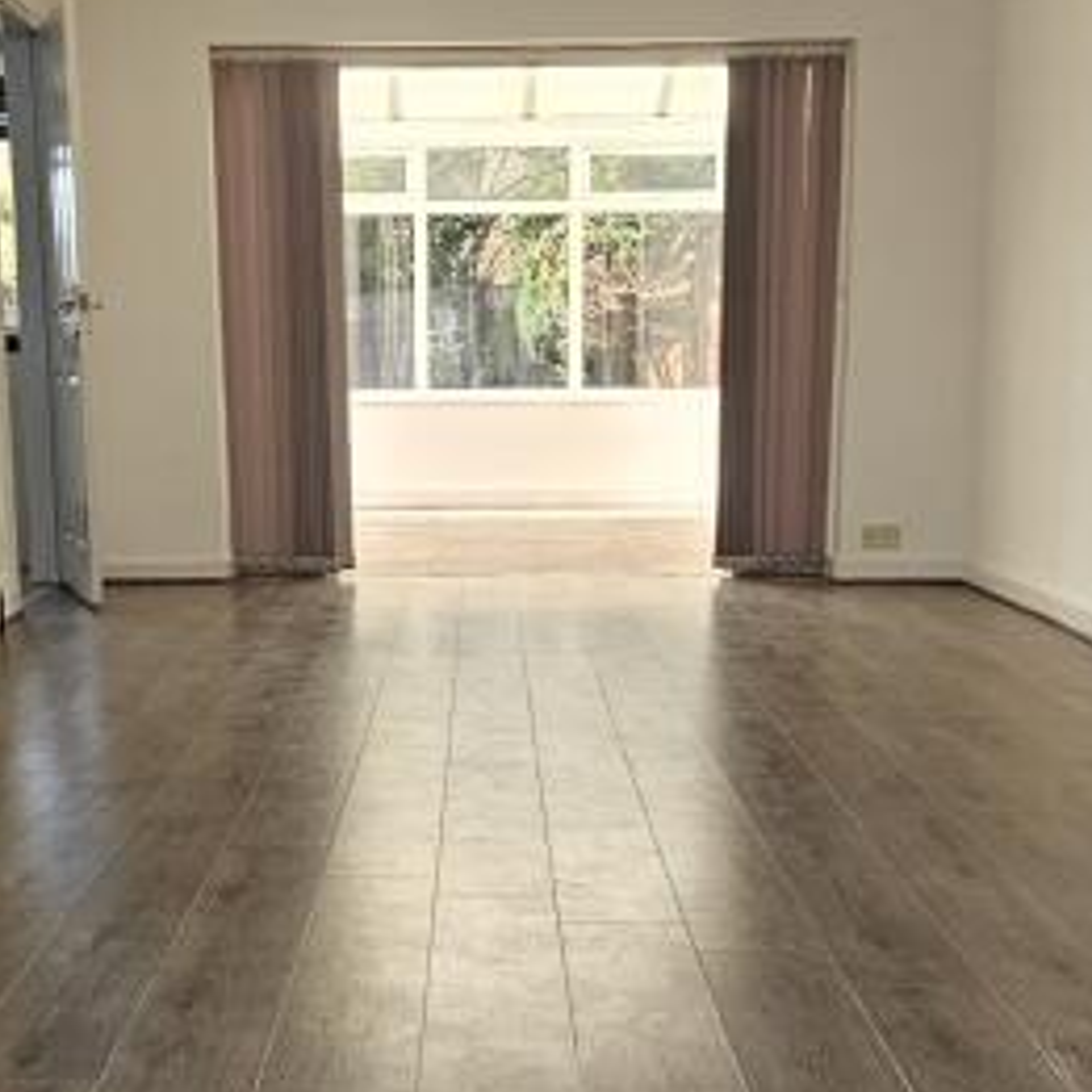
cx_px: 460
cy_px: 711
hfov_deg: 37.5
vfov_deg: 37.2
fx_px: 1606
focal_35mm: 45
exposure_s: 1/104
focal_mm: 2.2
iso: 50
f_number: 2.2
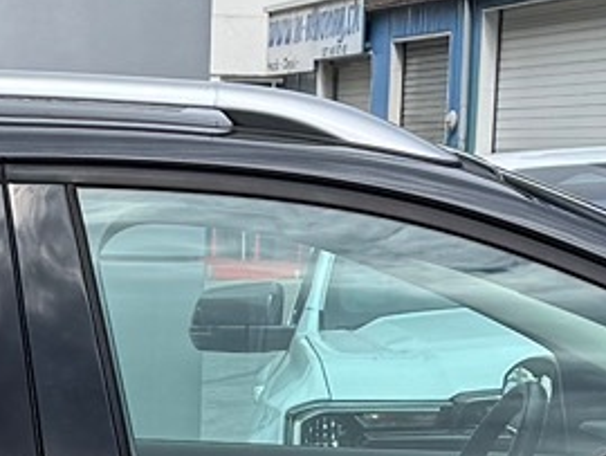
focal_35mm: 179
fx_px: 3136
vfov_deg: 8.1
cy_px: 768
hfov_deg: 11.0
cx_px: 36
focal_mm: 6.76
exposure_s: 1/2604
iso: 80
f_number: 1.78
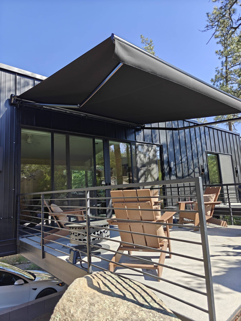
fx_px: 213
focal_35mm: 23
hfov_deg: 58.9
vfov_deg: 73.9
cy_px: 160
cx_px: 120
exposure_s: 1/295
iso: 50
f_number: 1.6
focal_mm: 6.06
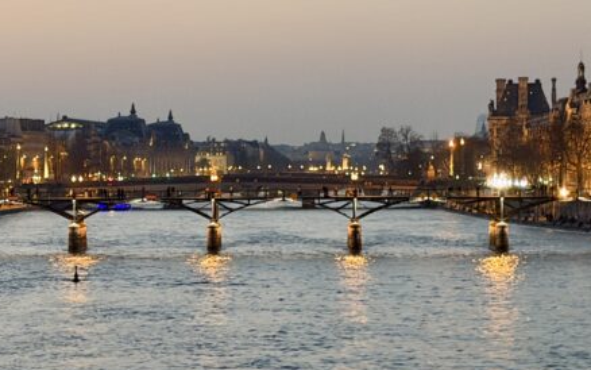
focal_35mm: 119
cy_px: 216
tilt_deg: -1.0
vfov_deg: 11.0
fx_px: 1917
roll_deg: +0.6
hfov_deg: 17.2
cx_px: 43
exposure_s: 1/25
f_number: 1.78
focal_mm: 6.76
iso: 500
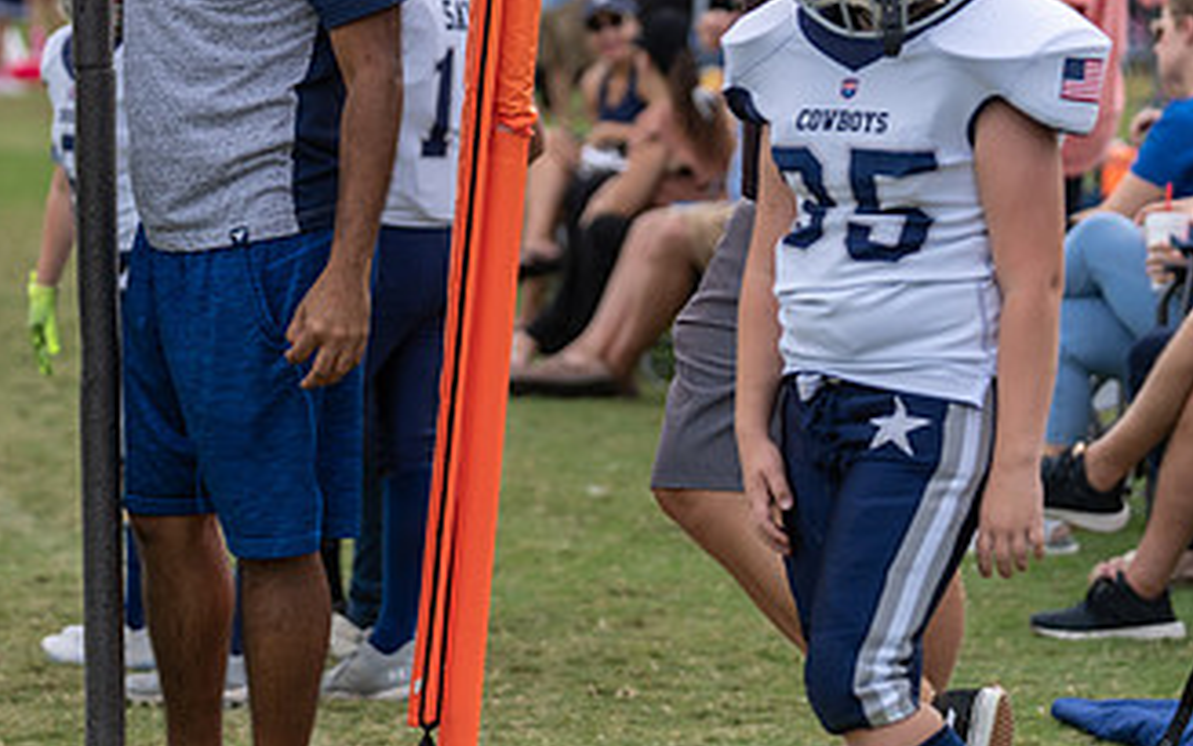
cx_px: 251
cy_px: 89
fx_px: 6730
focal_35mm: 207
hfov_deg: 10.1
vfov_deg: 6.3
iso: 200
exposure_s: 1/1250
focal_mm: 115
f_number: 3.5
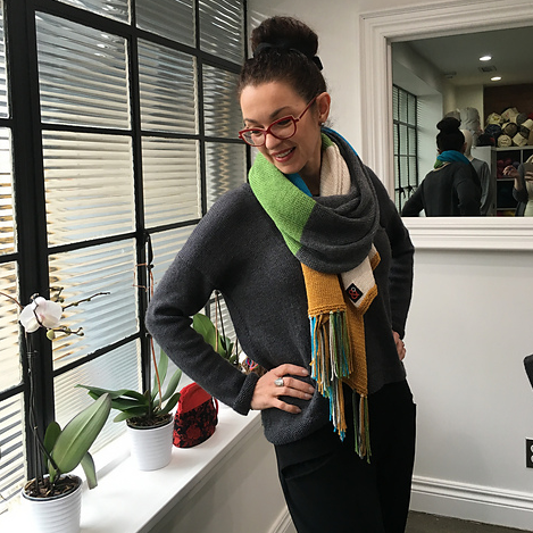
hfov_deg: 47.2
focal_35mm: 35
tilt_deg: -2.9
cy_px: 203
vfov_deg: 46.8
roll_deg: +1.3
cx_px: 267
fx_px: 610
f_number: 2.2
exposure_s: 1/30
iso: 40
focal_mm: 4.15
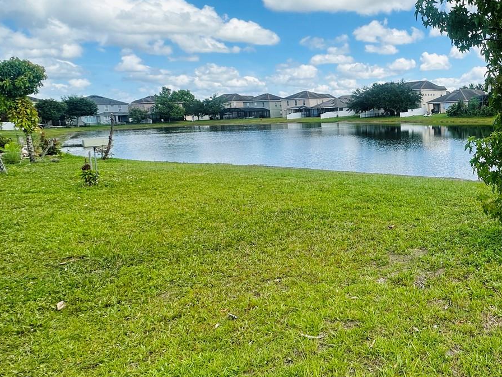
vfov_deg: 54.4
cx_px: 436
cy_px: 147
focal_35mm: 25
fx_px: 363
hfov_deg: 60.5
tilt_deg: -5.8
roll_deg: +1.5
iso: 50
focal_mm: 2.22
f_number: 2.2
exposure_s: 1/1531
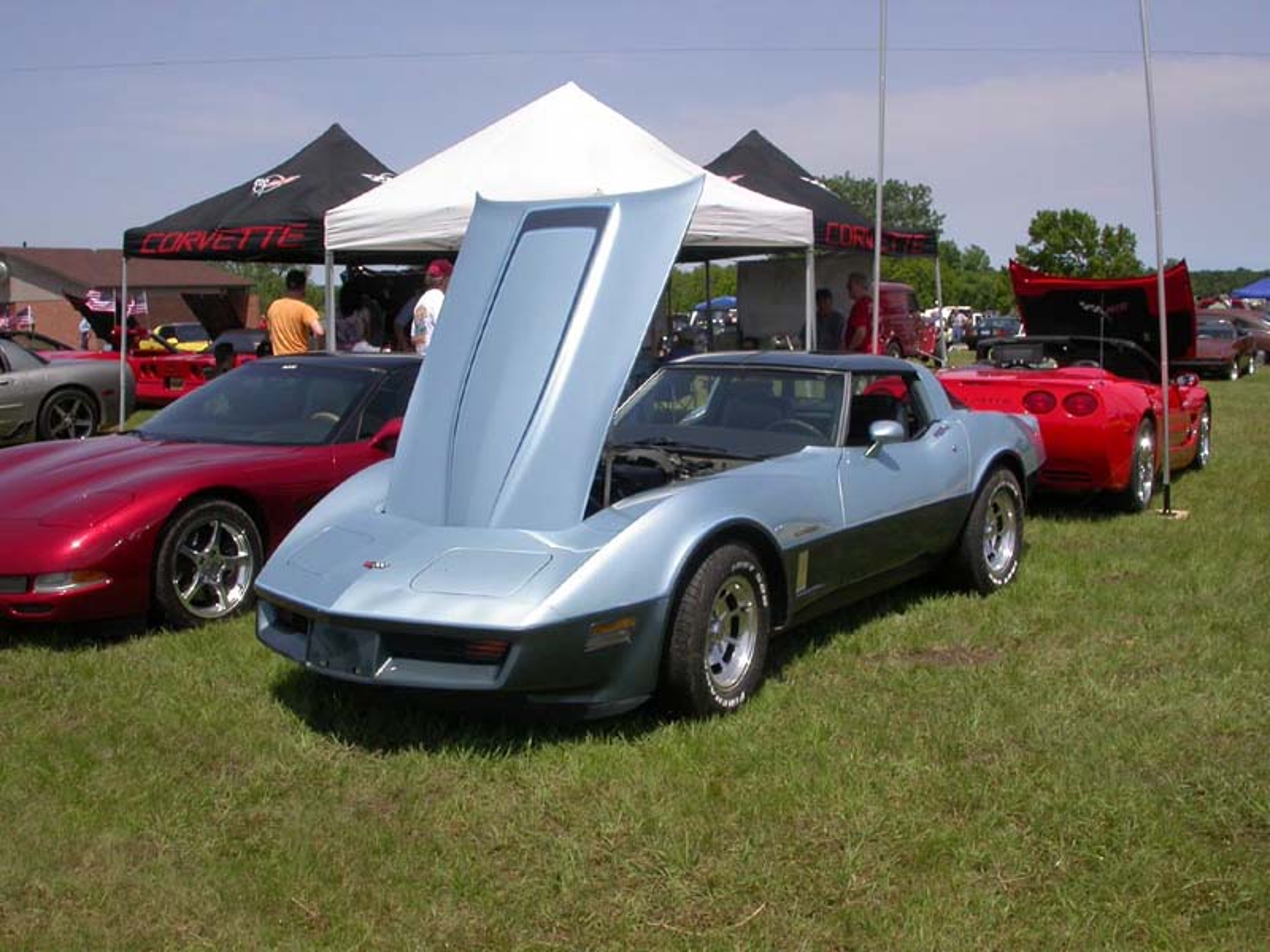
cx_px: 635
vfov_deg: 37.7
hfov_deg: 49.0
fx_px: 1394
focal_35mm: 38
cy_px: 476
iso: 100
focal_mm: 7.85
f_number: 7.5
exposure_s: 1/422
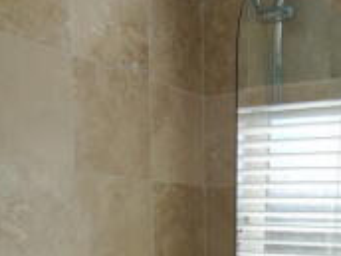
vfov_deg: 22.1
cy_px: 313
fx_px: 601
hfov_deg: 30.6
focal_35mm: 61
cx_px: 289
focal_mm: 9
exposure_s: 1/125
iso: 160
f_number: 4
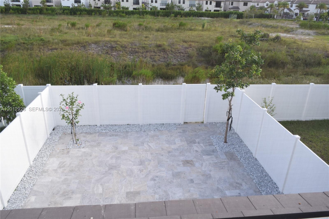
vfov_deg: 47.9
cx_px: 164
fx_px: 247
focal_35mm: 27
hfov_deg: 67.4
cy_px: 110
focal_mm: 18
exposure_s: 1/160
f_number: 6.3
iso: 400
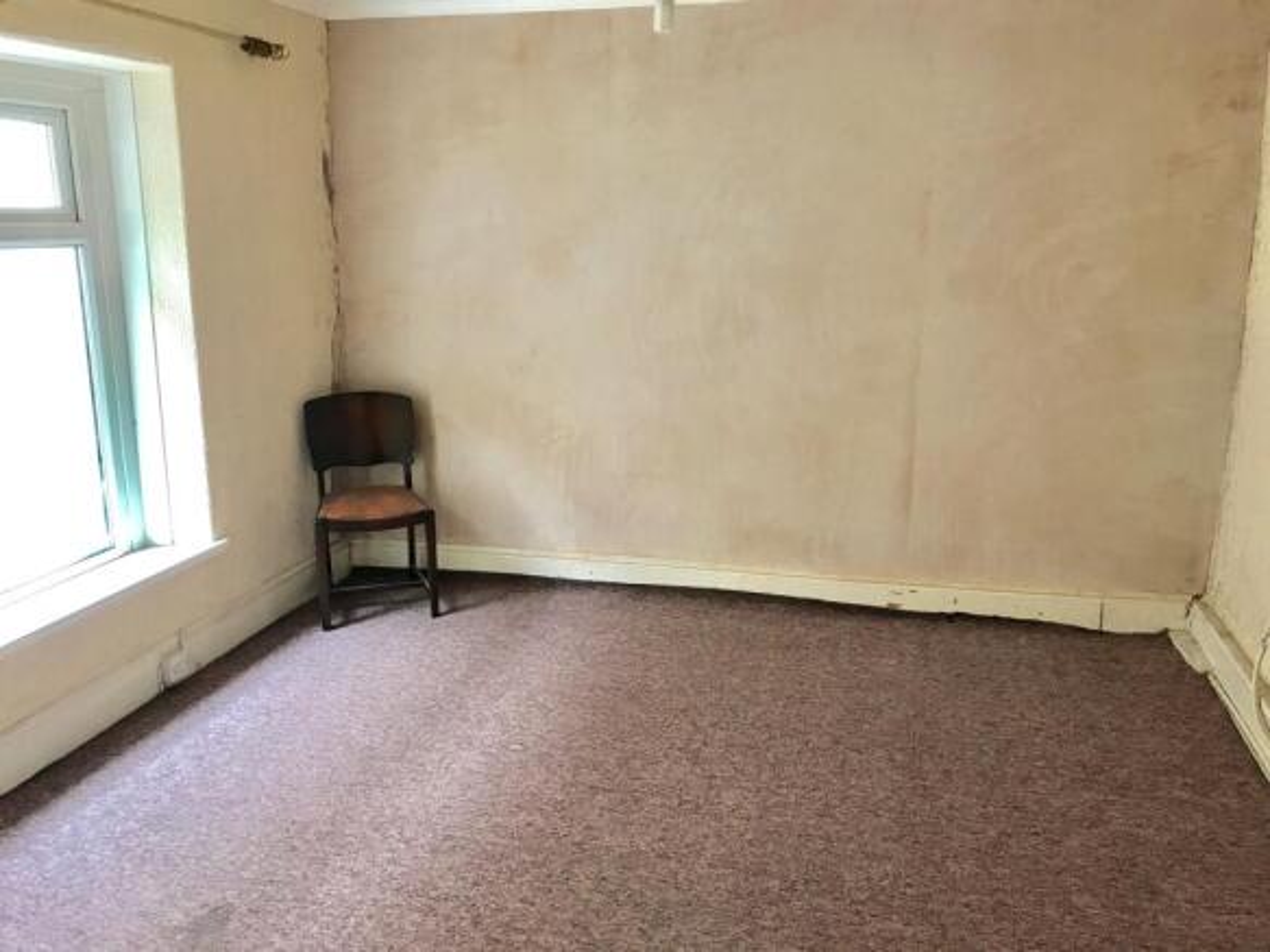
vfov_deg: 49.7
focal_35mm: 28
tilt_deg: -14.7
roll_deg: +0.0
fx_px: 1027
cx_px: 635
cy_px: 476
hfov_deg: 63.5
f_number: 1.8
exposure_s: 1/17
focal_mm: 3.99
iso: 40
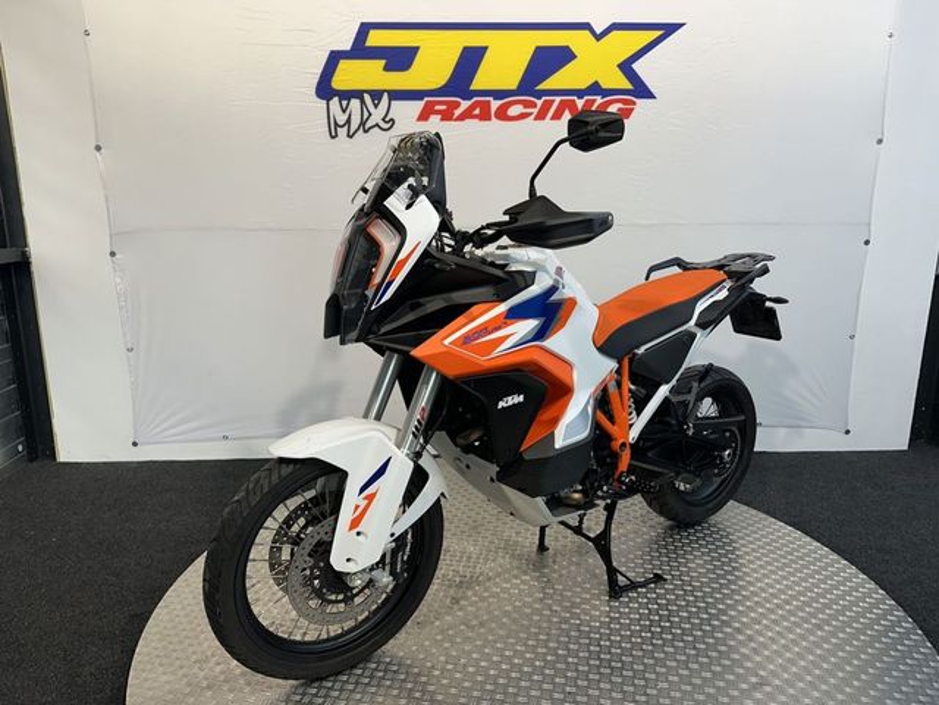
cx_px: 470
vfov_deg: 56.8
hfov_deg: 71.6
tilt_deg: -12.4
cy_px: 352
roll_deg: -0.9
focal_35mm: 24
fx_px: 651
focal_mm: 6.86
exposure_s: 1/100
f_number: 1.78
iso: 64
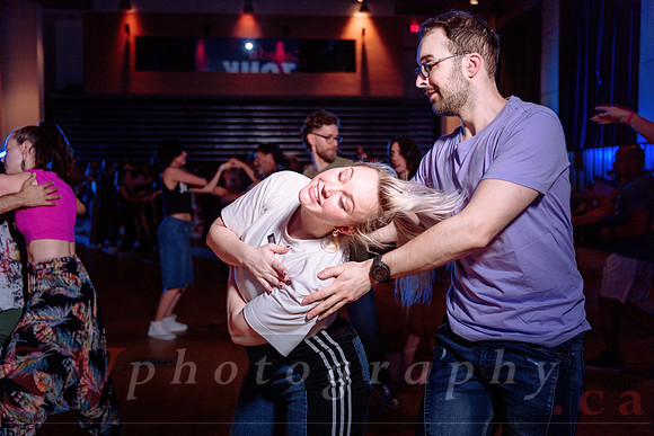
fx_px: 739
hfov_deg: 47.8
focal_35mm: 41
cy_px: 218
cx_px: 327
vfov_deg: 32.9
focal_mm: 40
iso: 800
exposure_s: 1/60
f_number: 2.8
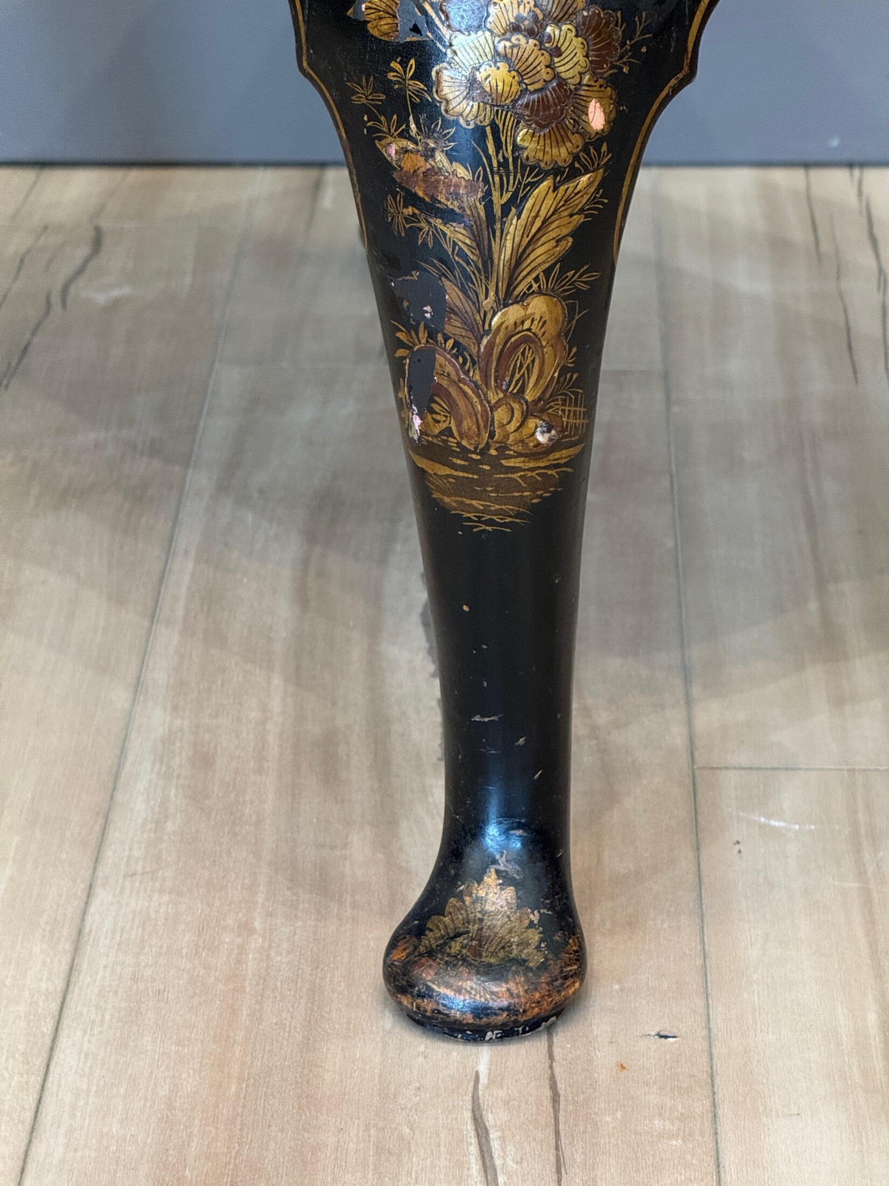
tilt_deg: -22.9
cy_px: 593
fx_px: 4109
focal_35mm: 120
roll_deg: +0.3
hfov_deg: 12.3
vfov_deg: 16.4
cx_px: 444
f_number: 2.8
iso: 250
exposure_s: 1/60
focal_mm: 15.66
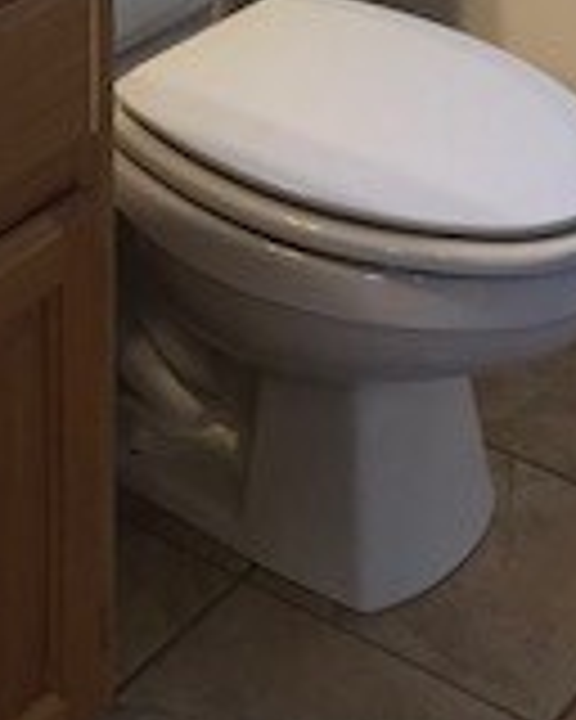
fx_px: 2323
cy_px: -328
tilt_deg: -17.2
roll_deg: +0.2
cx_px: 94
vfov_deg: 16.2
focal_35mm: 109
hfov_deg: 14.0
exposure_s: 1/30
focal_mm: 3.99
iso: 32
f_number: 1.8
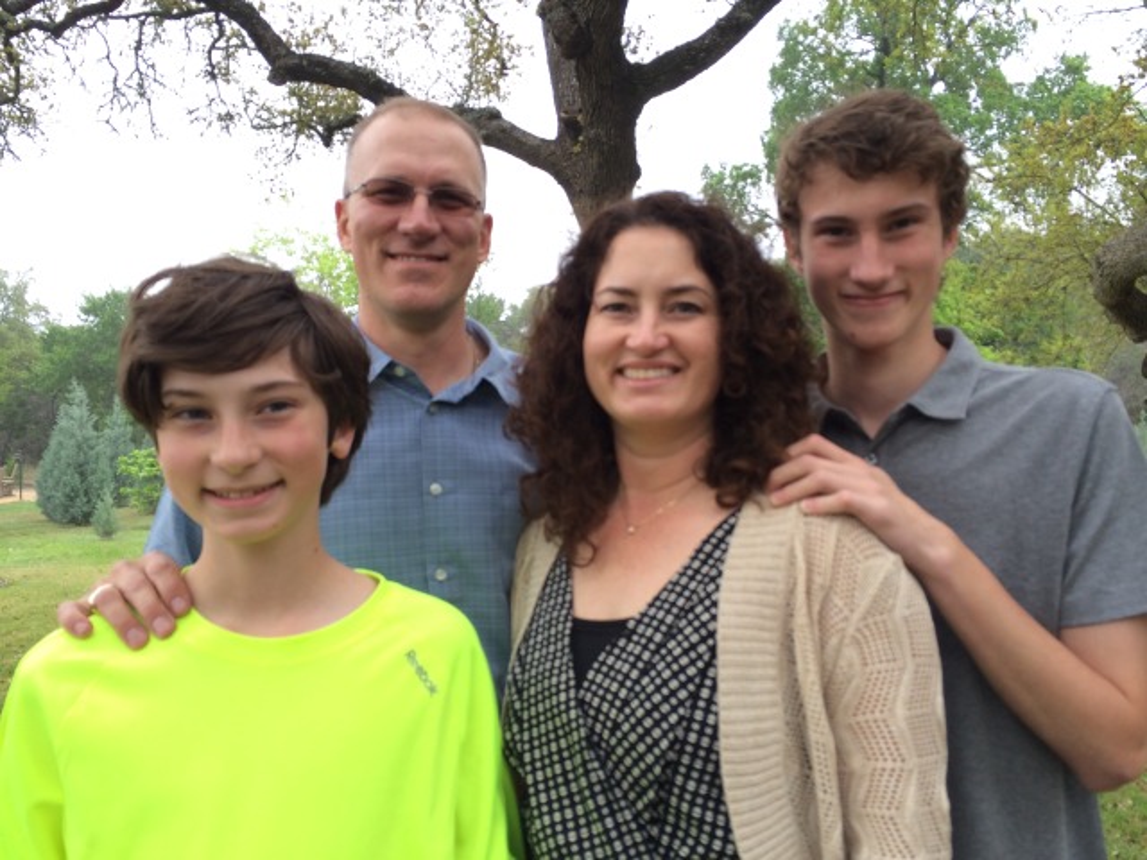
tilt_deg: -0.6
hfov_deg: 61.7
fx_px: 961
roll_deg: +0.7
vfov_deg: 48.2
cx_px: 574
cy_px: 430
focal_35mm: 29
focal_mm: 4.15
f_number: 2.2
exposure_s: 1/152
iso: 32
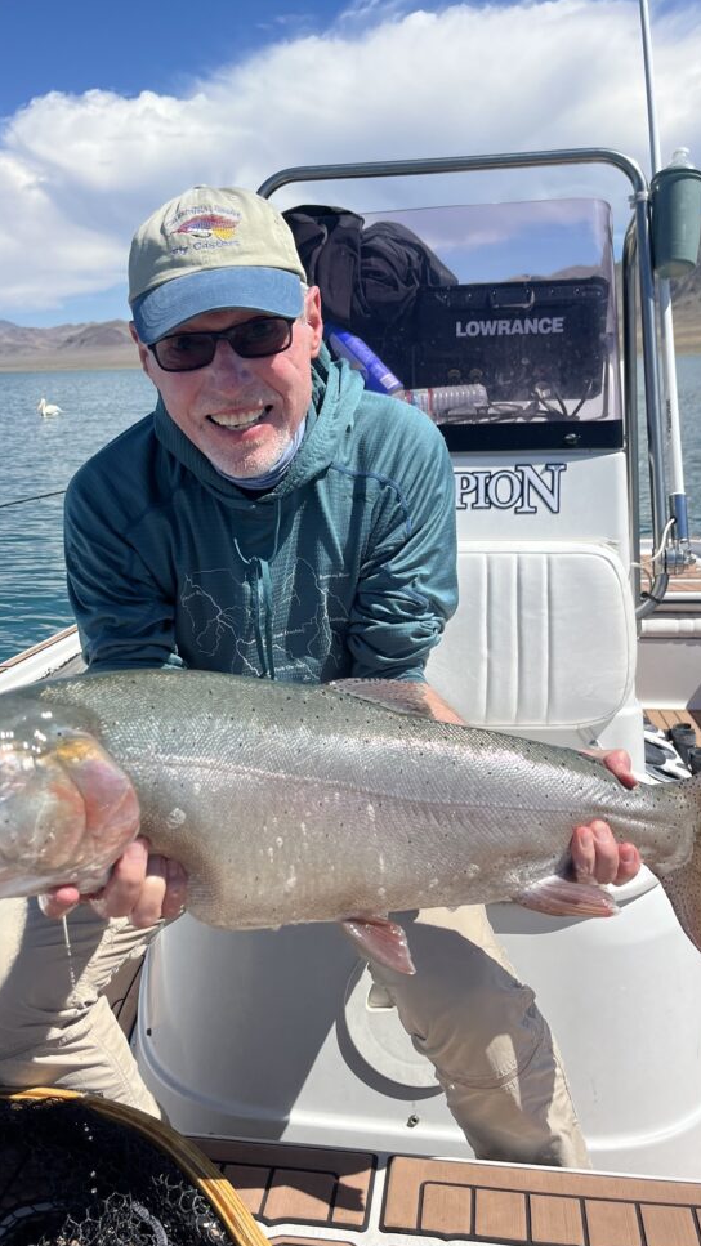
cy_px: 637
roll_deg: +4.4
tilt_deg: -18.8
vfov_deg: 64.3
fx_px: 991
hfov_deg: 38.9
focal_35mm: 30
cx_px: 304
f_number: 1.6
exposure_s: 1/4651
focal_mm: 5.1
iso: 50
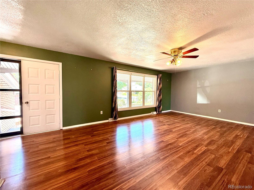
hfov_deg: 102.1
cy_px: 95
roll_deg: -0.6
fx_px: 103
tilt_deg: -2.0
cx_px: 127
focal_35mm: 14
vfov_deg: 85.7
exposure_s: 1/120
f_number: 2.2
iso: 125
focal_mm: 2.22
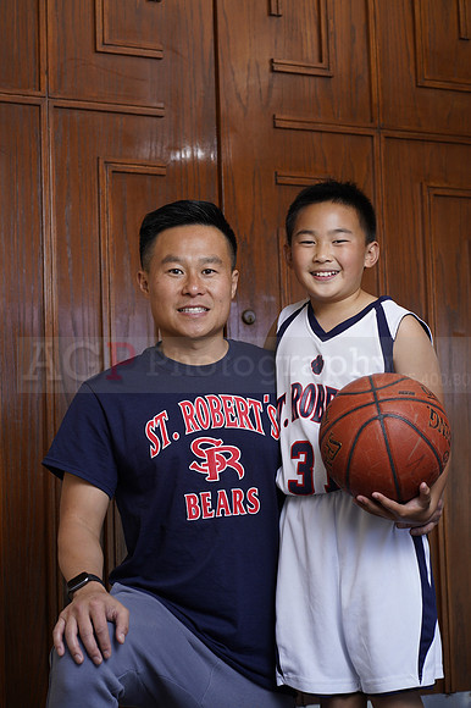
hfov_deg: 16.1
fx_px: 1670
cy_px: 354
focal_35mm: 85
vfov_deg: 23.9
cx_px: 236
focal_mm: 85
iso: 200
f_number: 5.6
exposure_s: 1/250
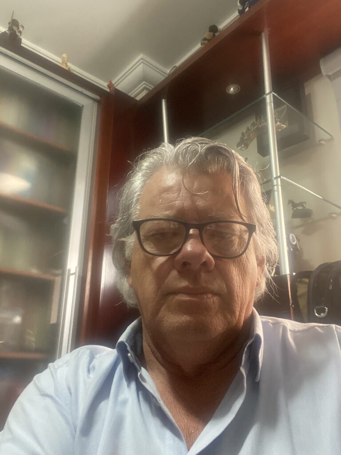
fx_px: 394
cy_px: 228
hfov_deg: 46.8
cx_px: 170
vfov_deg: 60.0
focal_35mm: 30
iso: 500
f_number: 2.2
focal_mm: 2.71
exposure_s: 1/30
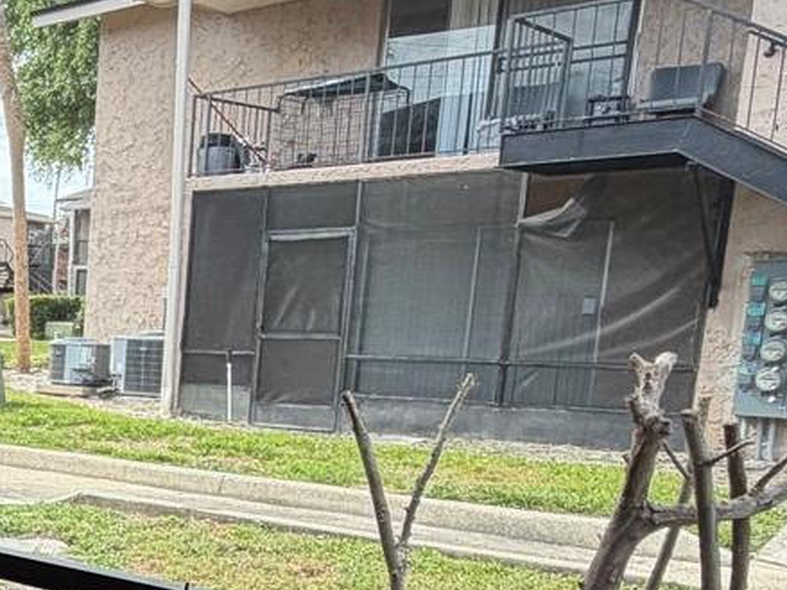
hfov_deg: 29.7
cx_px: -247
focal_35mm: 51
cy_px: 500
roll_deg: +0.4
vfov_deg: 27.8
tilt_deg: -9.0
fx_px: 1159
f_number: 2.2
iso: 50
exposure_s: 1/121
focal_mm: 2.22
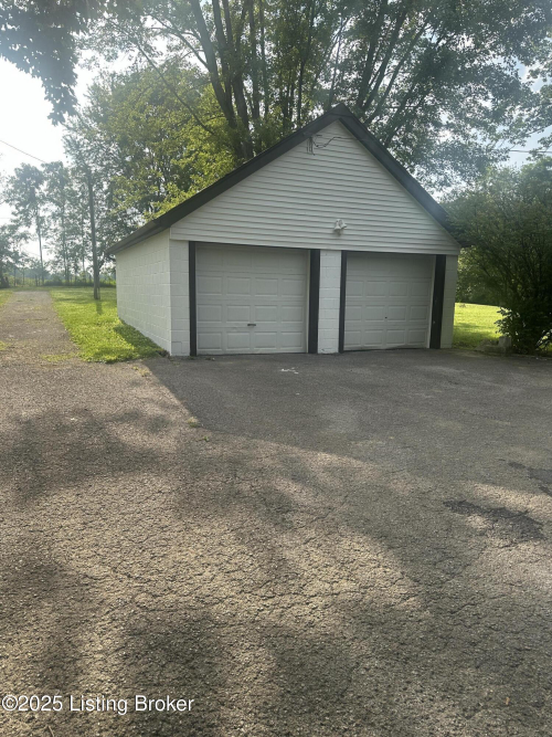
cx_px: 276
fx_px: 510
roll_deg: -1.1
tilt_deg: -7.9
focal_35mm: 24
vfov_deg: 71.6
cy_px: 368
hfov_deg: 56.8
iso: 80
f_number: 1.78
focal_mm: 6.86
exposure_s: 1/1412
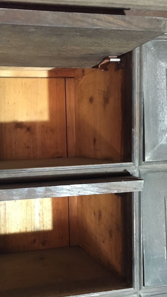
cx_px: 34
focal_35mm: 43
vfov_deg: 47.0
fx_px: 339
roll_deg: +1.4
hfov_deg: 27.2
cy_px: 181
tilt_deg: -8.1
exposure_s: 1/17
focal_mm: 4.15
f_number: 2.2
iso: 250
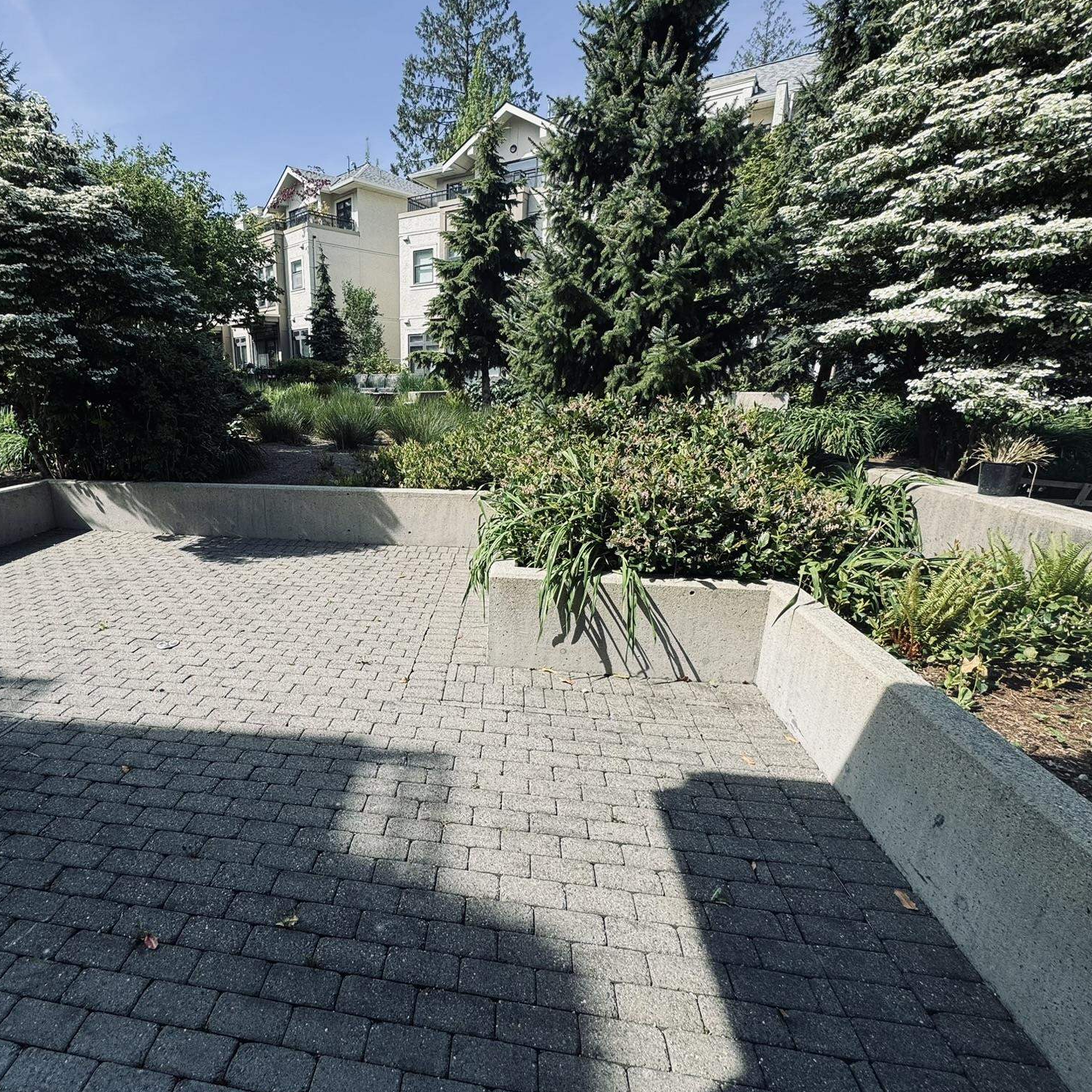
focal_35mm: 17
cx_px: 406
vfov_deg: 84.0
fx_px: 607
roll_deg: +0.6
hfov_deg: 82.3
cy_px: 546
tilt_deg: -15.4
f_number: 2.2
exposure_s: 1/821
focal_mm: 2.22
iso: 50
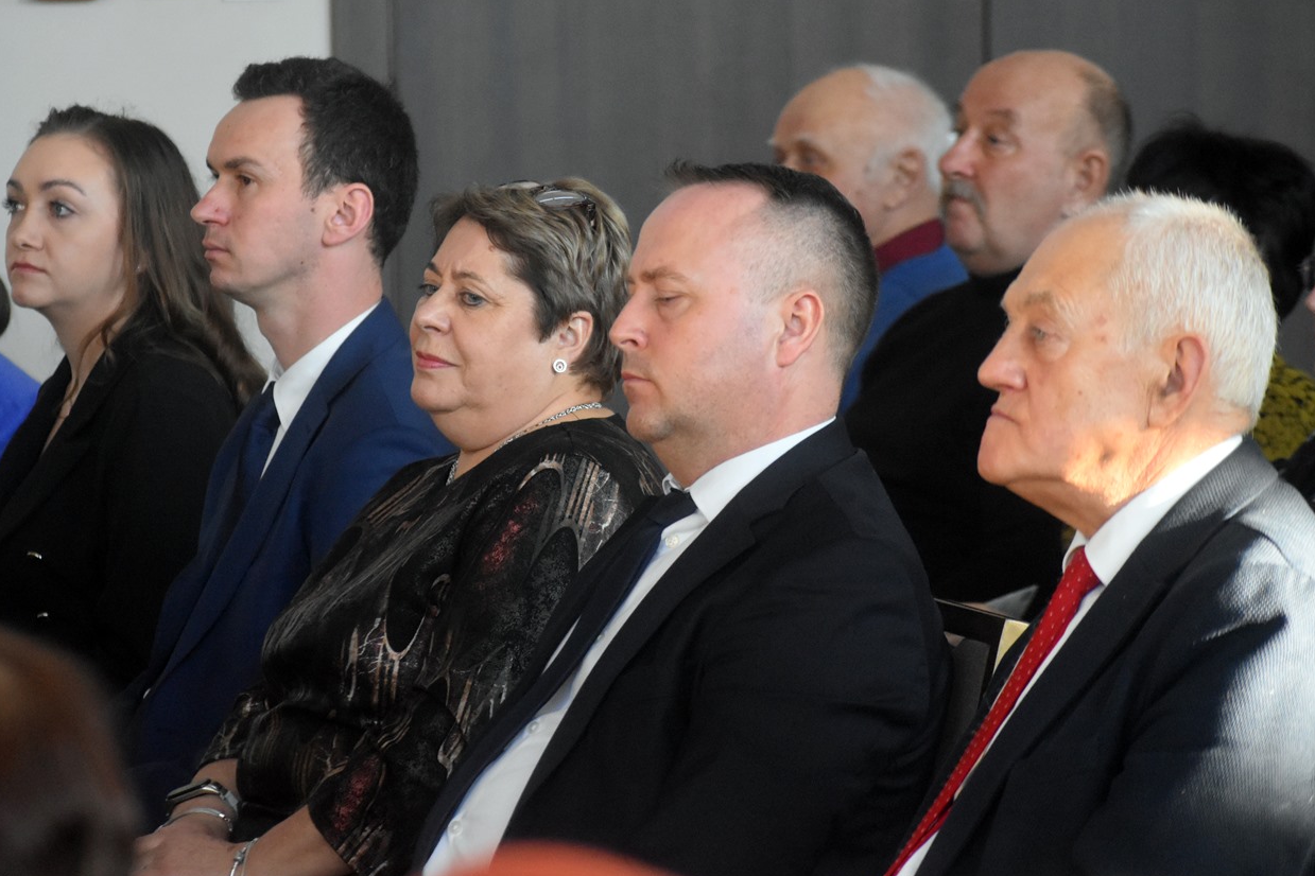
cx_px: 554
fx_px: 8620
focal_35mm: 236
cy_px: 400
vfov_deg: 5.8
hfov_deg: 8.7
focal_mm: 130
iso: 3200
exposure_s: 1/200
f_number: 4.8
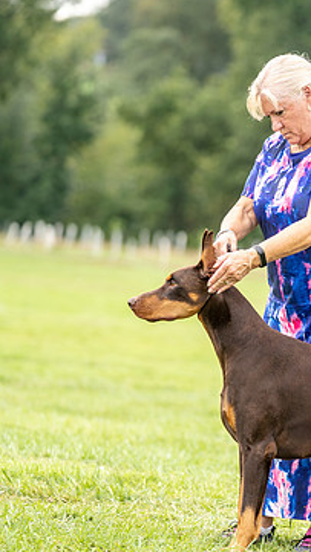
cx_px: 334
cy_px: 290
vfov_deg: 10.2
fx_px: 3109
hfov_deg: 5.7
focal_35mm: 212
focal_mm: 118
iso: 200
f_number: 2.8
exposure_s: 1/800
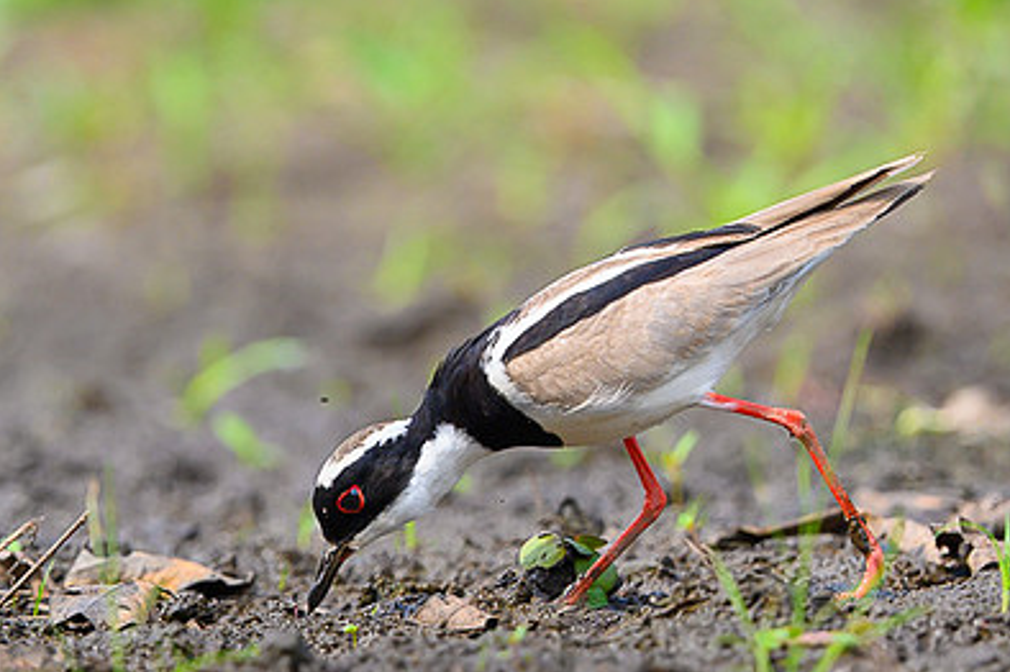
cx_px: 440
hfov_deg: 4.2
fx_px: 13735
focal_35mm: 490
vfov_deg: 2.8
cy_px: 363
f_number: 4
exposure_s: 1/3200
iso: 640
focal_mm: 240
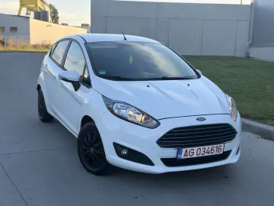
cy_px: 103
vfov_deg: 30.3
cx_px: 137
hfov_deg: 39.7
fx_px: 380
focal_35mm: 48
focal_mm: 6.76
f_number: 1.78
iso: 80
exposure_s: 1/1377
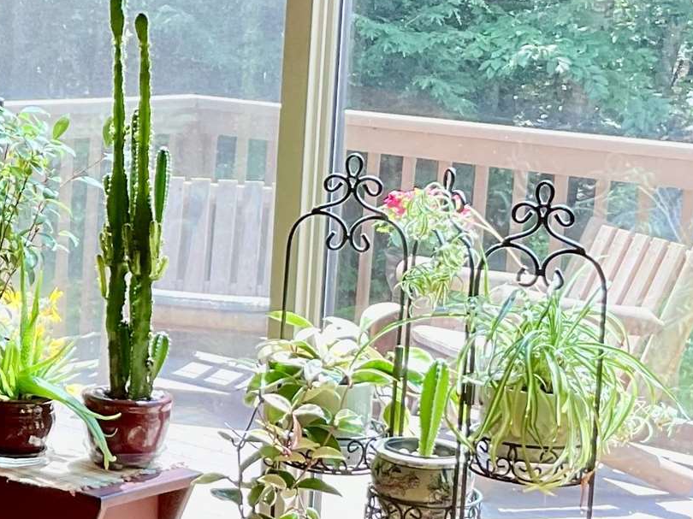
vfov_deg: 13.5
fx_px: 2202
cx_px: -132
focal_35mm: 110
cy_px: 263
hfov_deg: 17.1
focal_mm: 3
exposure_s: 1/120
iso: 40
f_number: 1.8
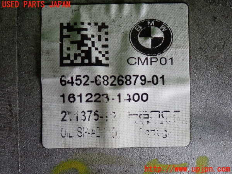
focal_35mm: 94
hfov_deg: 20.9
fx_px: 630
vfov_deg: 15.7
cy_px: 87
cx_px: 116
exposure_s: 1/125
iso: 1000
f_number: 4.7
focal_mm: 16.79
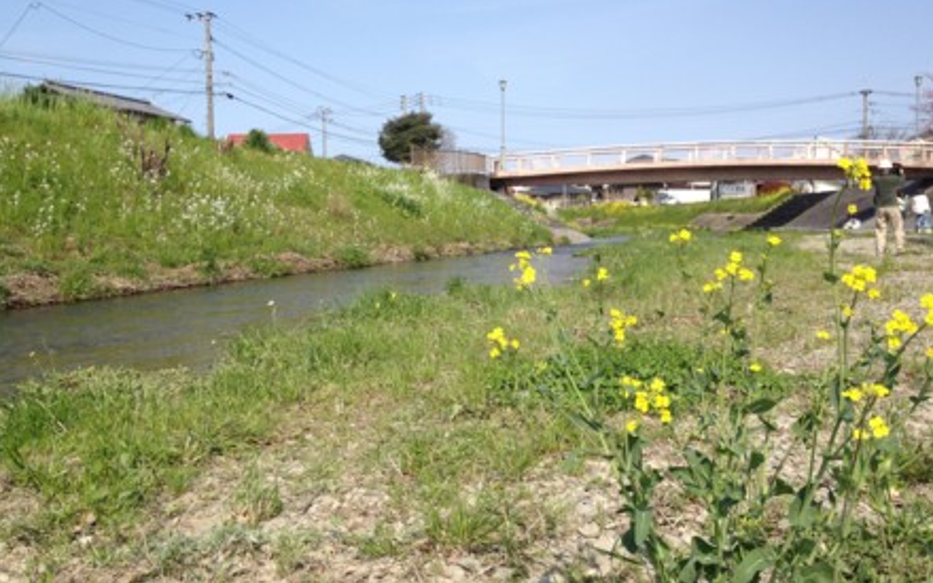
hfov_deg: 51.5
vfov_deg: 33.6
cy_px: 280
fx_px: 966
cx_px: 469
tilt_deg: -3.3
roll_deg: +2.2
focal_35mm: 38
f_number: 2.4
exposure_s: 1/1577
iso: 50
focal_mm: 4.28
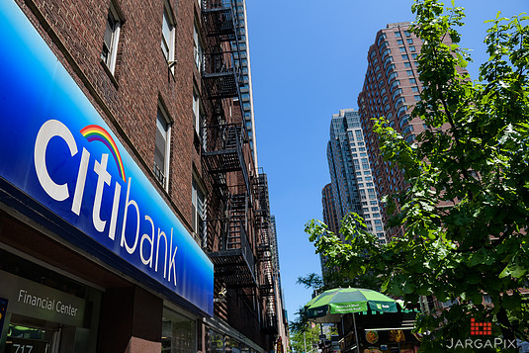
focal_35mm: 26
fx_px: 382
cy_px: 178
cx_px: 254
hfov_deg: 69.4
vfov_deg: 49.6
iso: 200
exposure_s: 1/2000
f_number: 4
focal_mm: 24
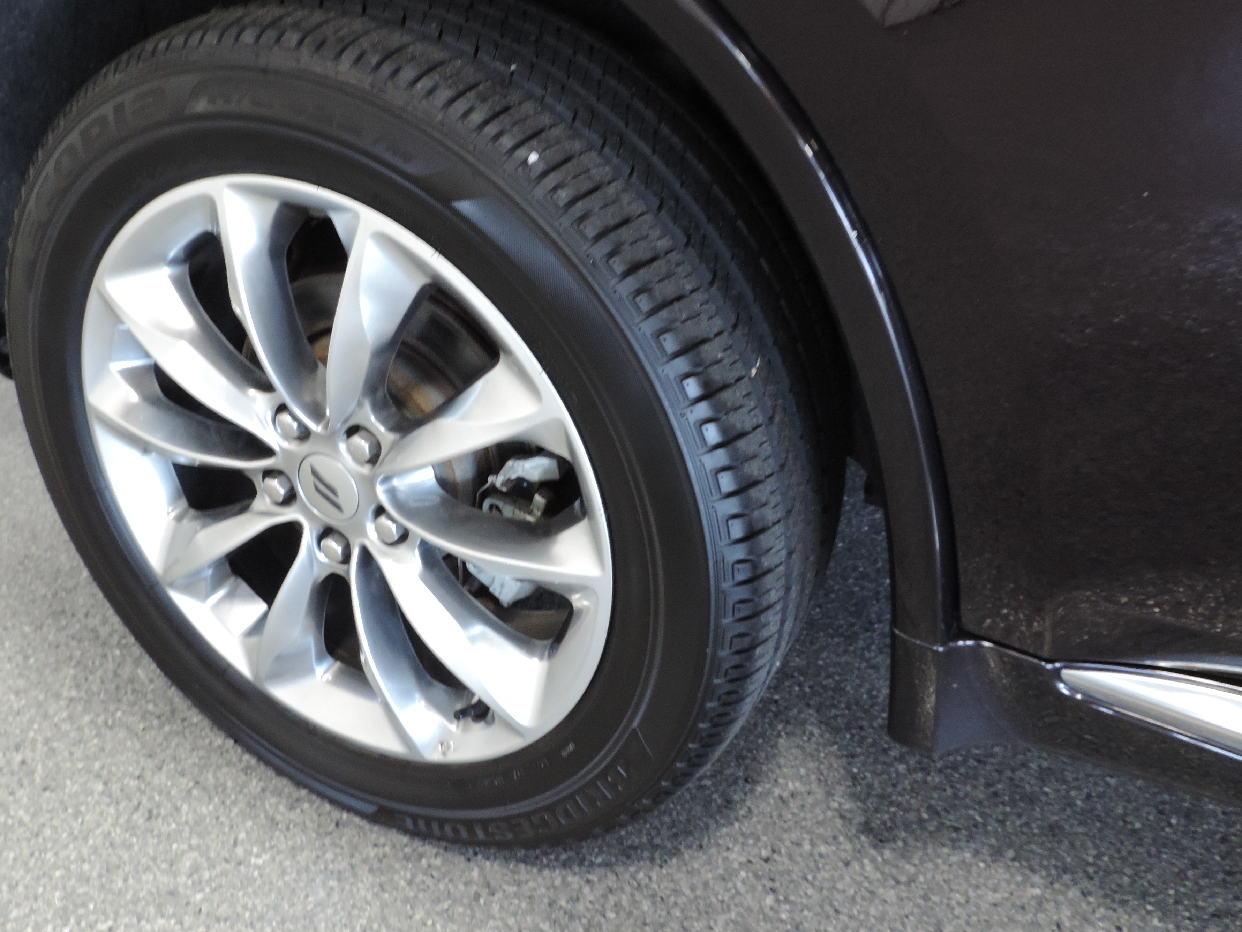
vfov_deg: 42.9
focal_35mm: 33
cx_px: 487
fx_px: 1184
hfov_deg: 54.9
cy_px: 430
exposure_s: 1/30
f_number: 3
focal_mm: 4.3
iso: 400
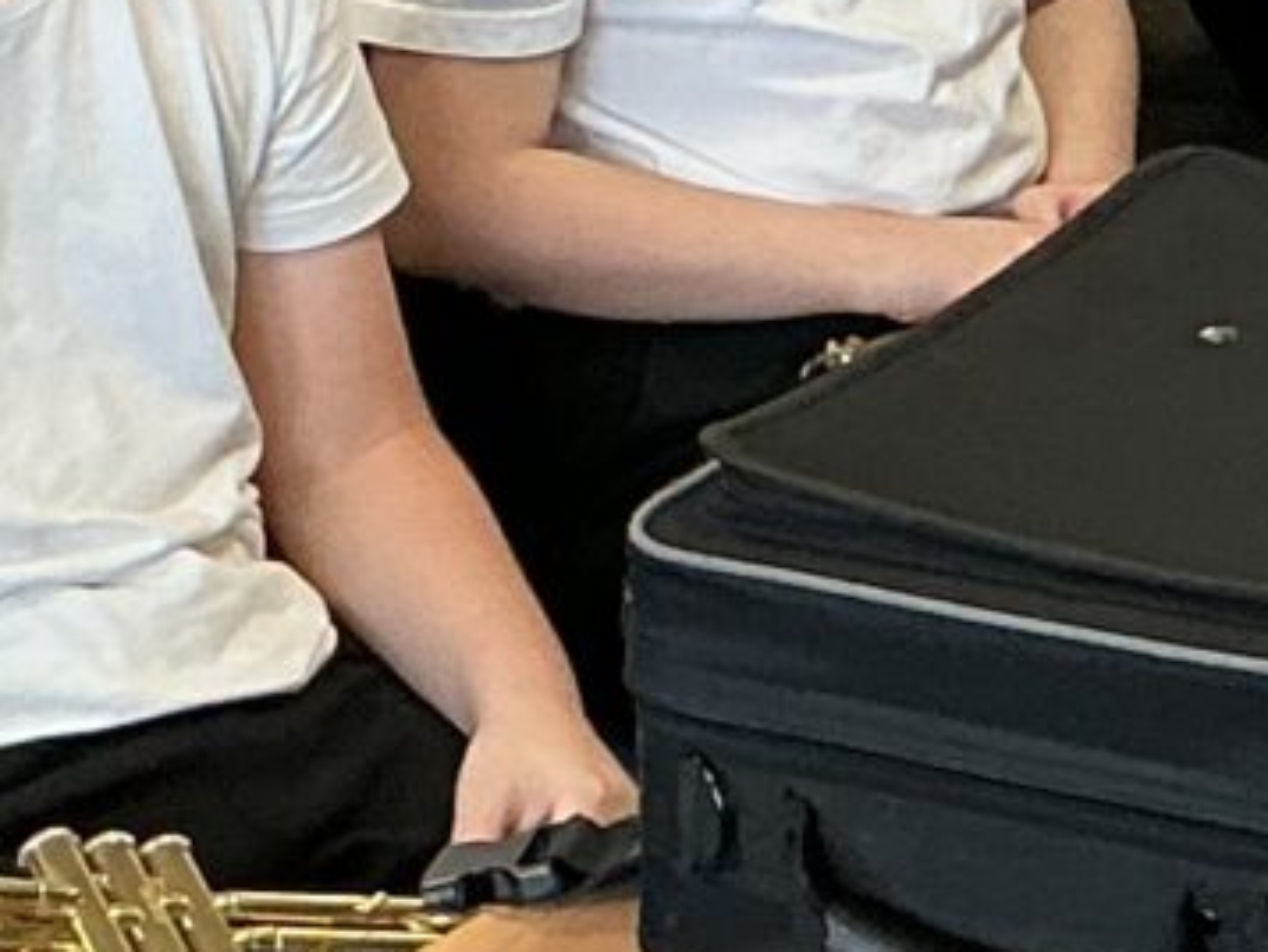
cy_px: -163
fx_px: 7622
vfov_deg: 7.1
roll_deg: -3.1
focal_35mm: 208
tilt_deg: -15.6
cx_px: 2042
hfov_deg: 9.2
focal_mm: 3
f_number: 1.8
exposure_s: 1/60
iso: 100
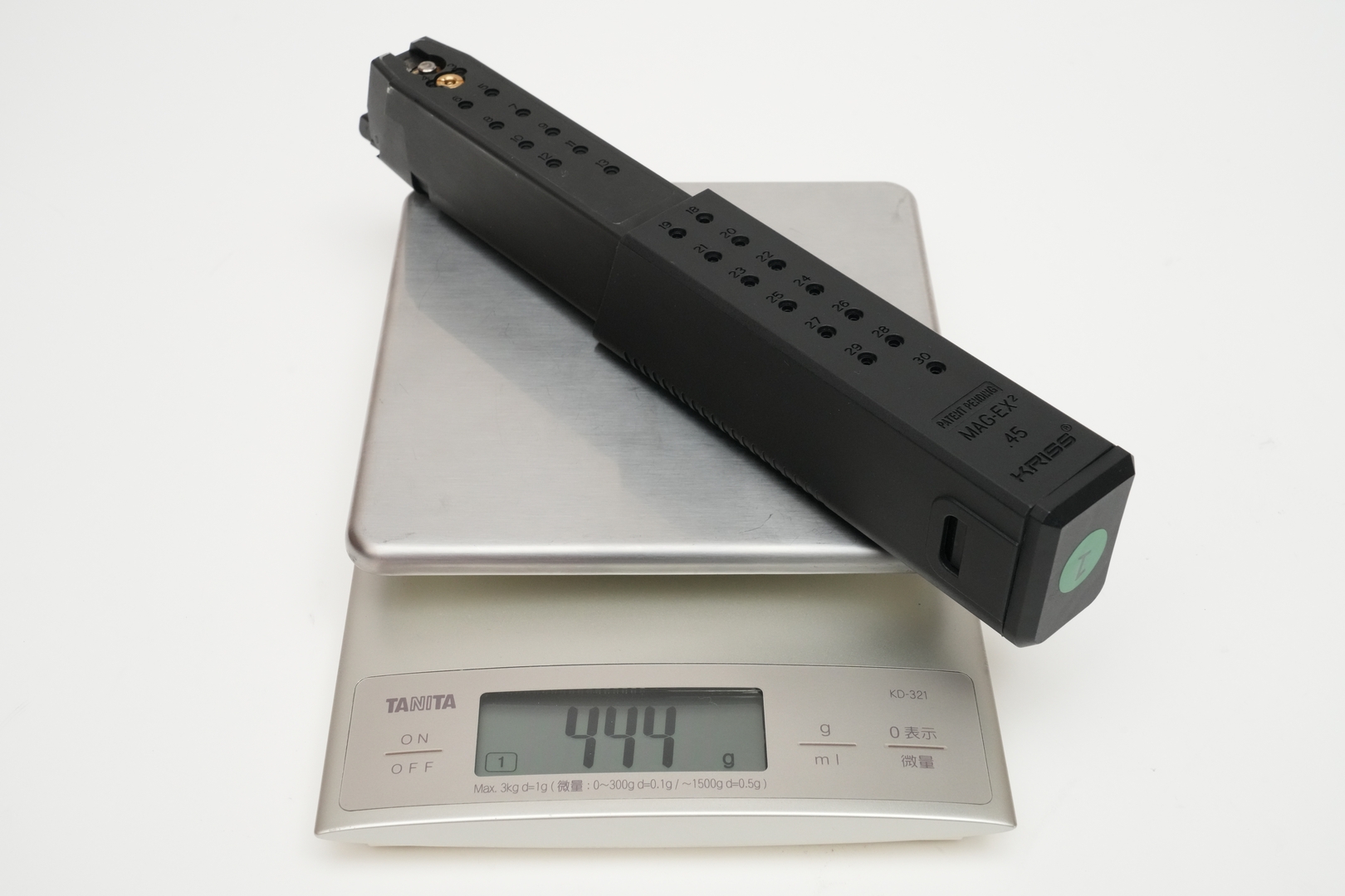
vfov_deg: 29.9
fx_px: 1681
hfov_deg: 43.6
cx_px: 672
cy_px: 448
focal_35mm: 45
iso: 3200
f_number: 16
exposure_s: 1/60
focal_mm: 45
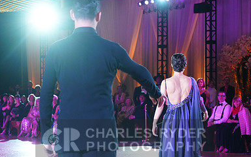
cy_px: 141
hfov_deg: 19.3
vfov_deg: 12.1
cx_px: 126
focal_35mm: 108
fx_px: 739
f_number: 4
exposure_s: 1/400
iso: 3200
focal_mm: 70
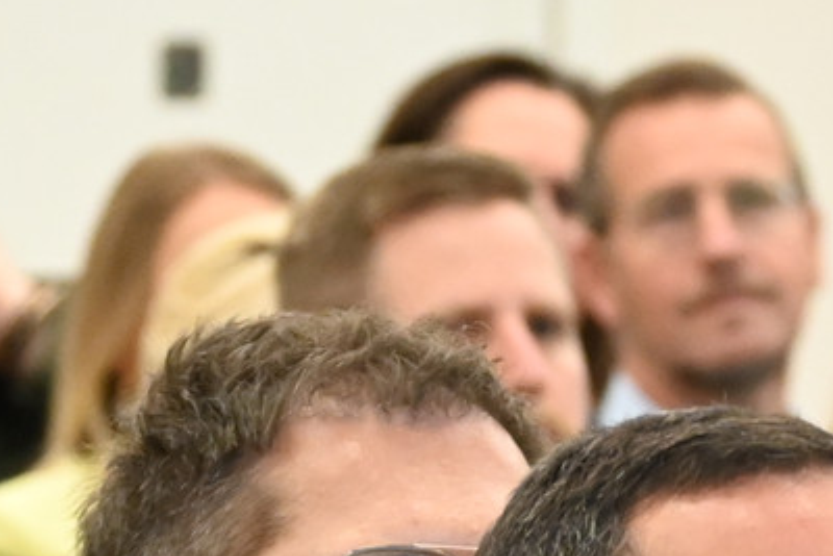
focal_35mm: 827
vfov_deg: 1.7
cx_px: 941
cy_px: 1233
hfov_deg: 2.5
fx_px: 19151
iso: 2500
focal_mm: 115
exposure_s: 1/50
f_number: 5.6
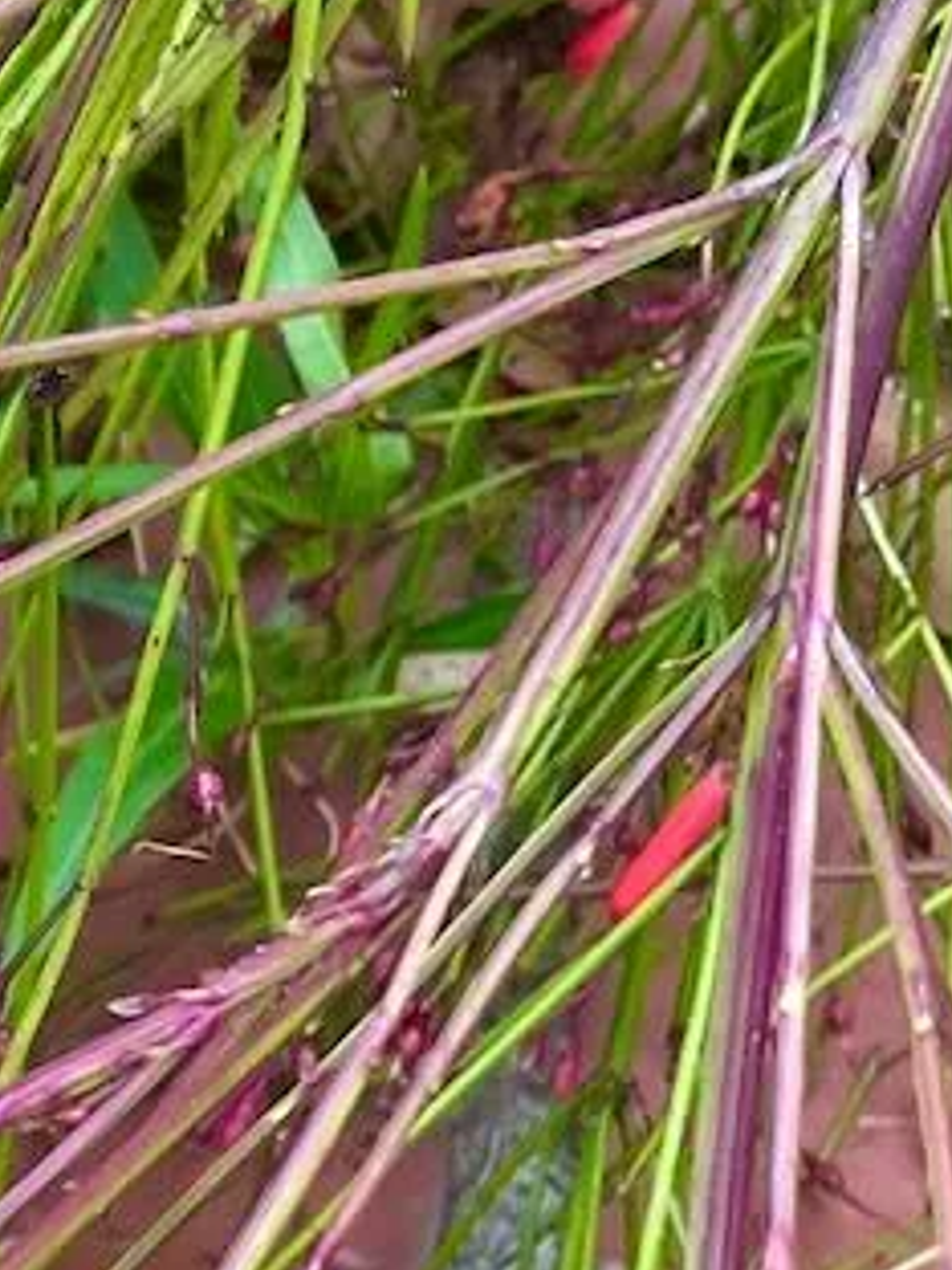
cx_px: -1013
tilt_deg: -52.7
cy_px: 607
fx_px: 4180
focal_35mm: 114
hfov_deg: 11.6
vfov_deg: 17.3
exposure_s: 1/121
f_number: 1.6
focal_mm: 4.2
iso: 50
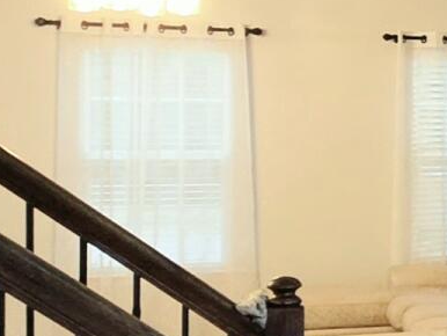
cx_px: 1171
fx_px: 1305
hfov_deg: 12.9
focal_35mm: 101
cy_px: 146
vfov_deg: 14.7
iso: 200
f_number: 1.9
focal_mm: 2.2
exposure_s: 1/60.2
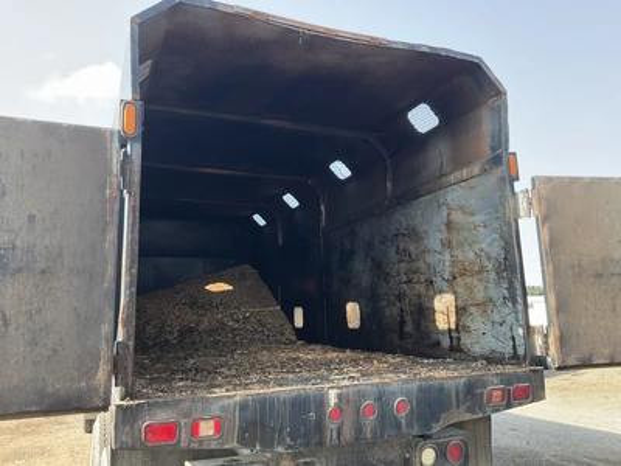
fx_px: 520
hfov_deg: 61.7
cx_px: 310
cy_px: 233
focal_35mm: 29
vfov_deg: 48.2
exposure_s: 1/198
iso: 25
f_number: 1.8
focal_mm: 3
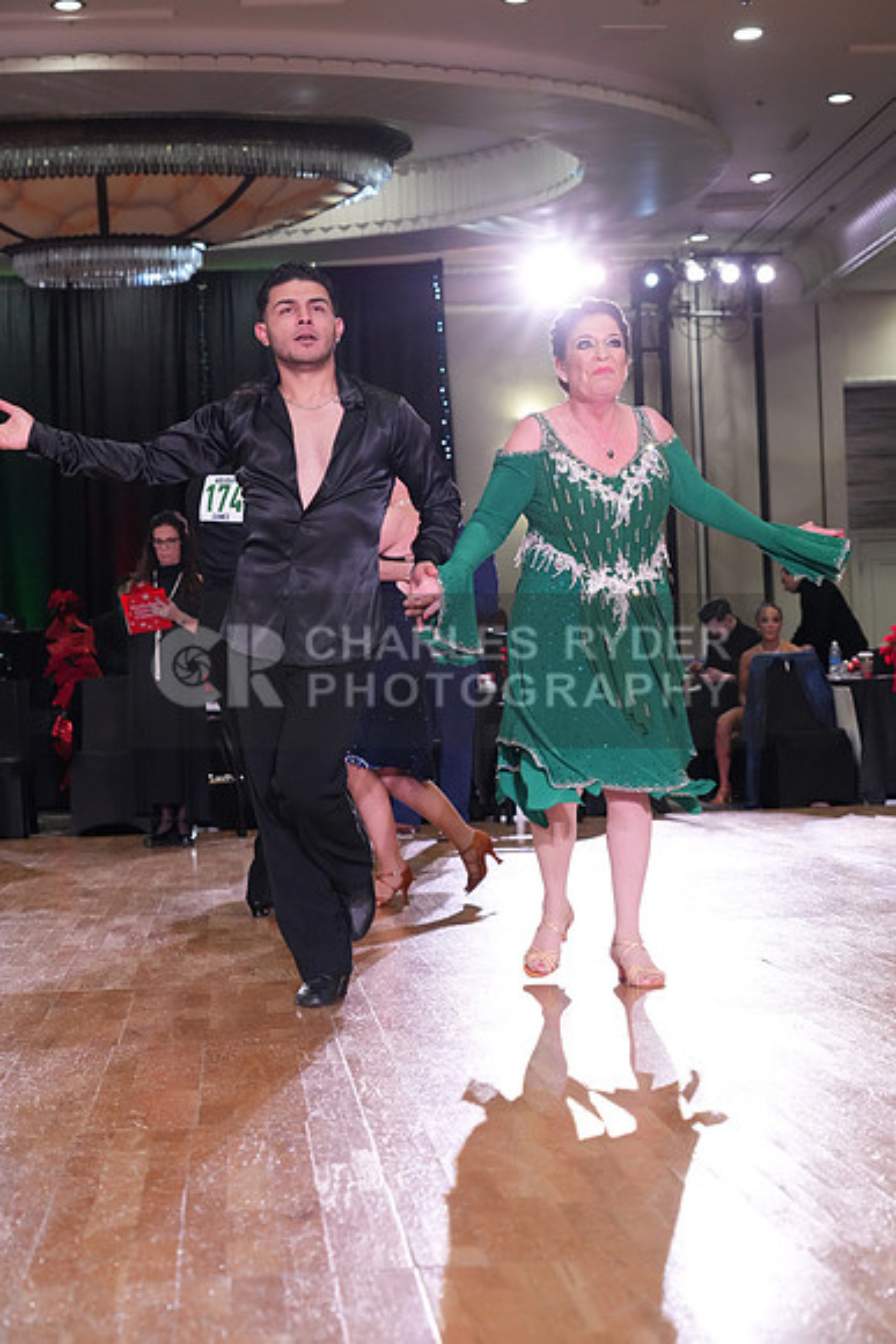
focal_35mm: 65
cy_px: 672
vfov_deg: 31.0
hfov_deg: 20.9
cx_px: 448
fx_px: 2425
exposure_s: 1/320
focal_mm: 65
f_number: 5
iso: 5000
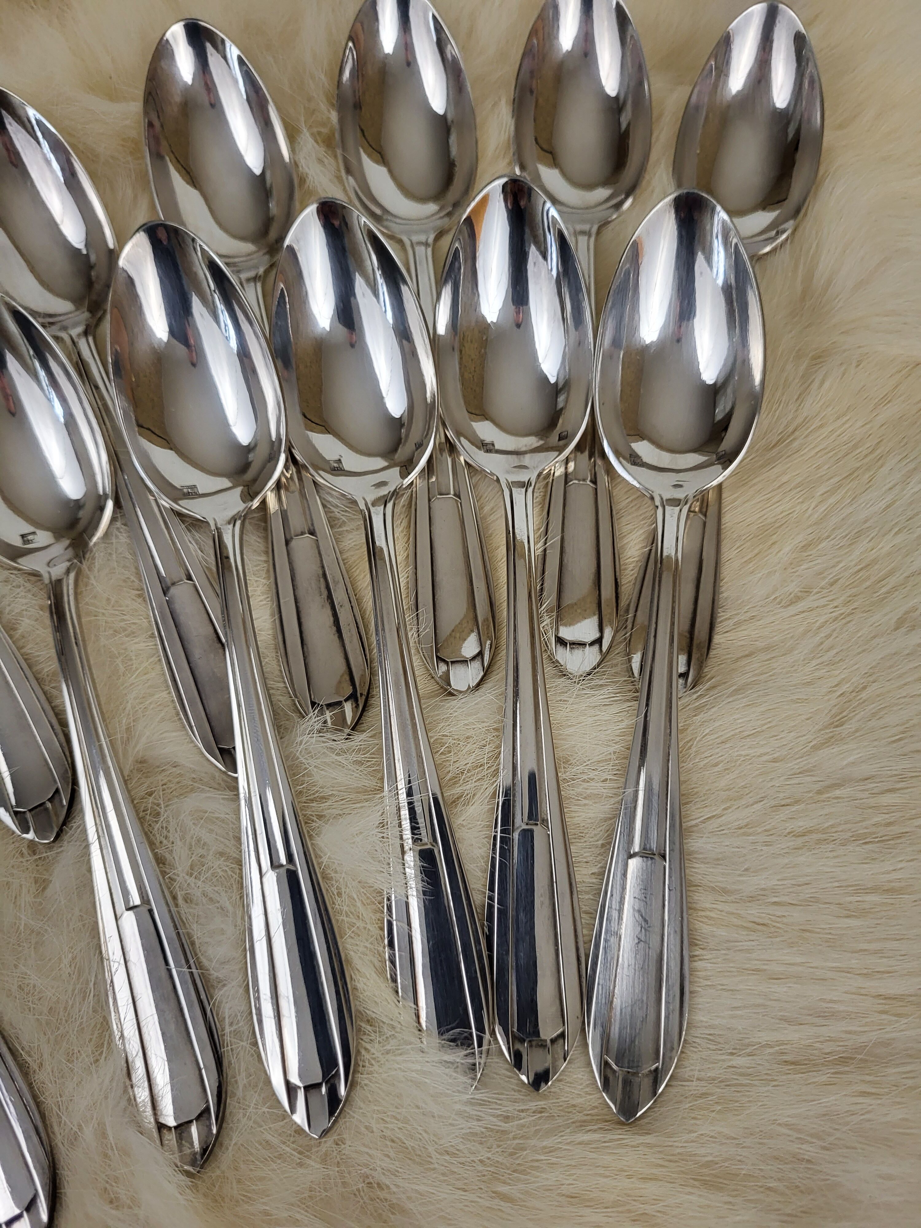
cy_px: 614
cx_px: 460
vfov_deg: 67.3
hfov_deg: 53.1
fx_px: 922
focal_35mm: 26
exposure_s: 1/100
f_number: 1.8
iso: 200
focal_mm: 5.4
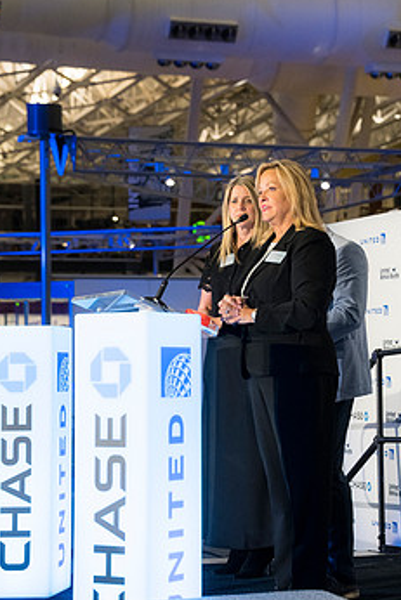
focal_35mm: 95
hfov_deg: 14.4
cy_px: 324
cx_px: 250
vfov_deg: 21.4
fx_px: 1586
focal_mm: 73
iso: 2800
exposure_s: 1/125
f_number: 4
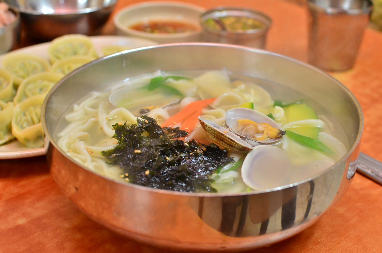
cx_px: 191
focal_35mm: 52
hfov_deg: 37.9
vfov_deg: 25.6
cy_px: 126
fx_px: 556
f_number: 4
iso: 640
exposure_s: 1/60
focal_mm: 35
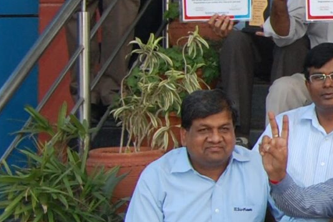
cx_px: 671
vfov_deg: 8.3
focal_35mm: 165
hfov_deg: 11.2
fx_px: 1528
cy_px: 47
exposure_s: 1/125
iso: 400
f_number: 8
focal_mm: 23
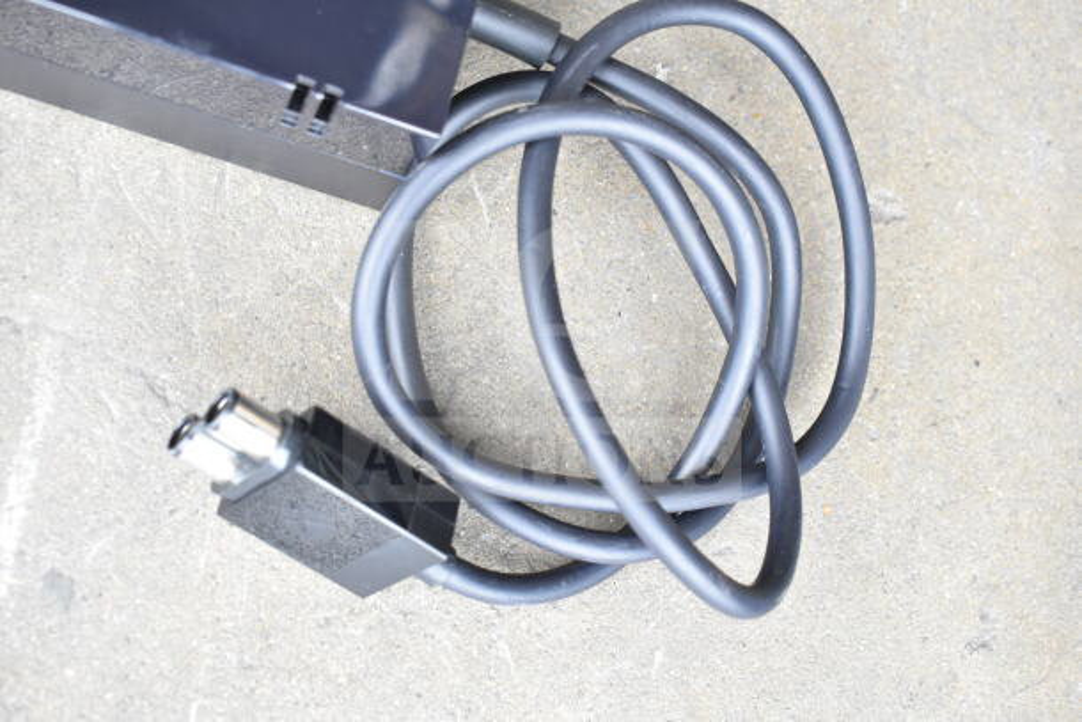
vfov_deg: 28.1
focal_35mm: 48
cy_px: 361
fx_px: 1443
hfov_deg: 41.1
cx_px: 541
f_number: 6.3
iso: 1600
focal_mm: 32
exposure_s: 1/160
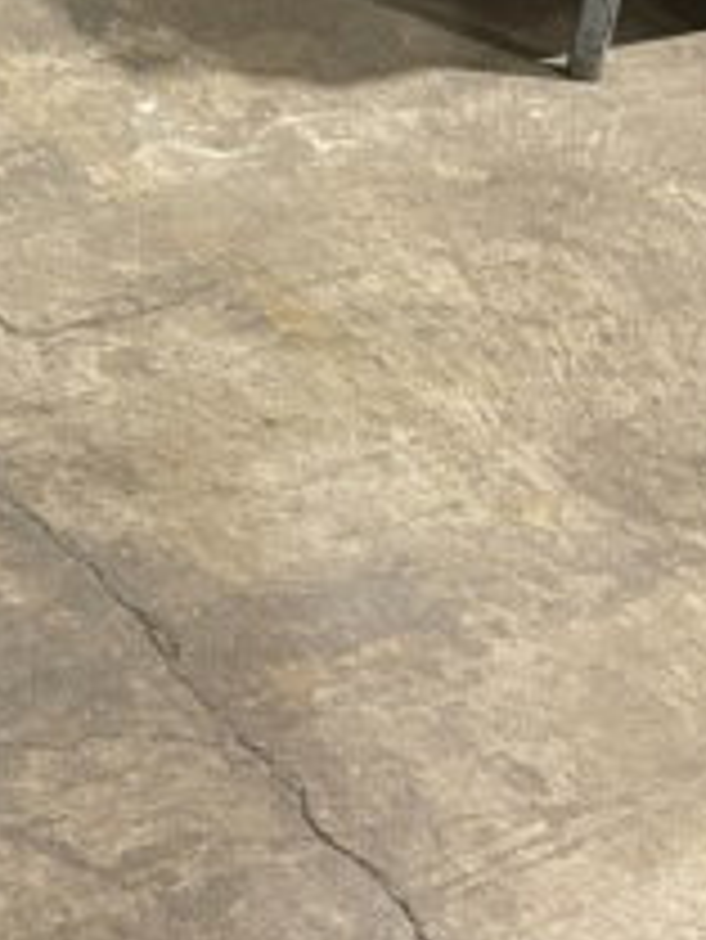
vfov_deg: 17.4
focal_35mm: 101
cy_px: -488
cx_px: -594
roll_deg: -2.8
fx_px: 2744
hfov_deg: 13.1
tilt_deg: -17.1
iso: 400
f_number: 1.6
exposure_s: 1/60
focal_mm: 4.2
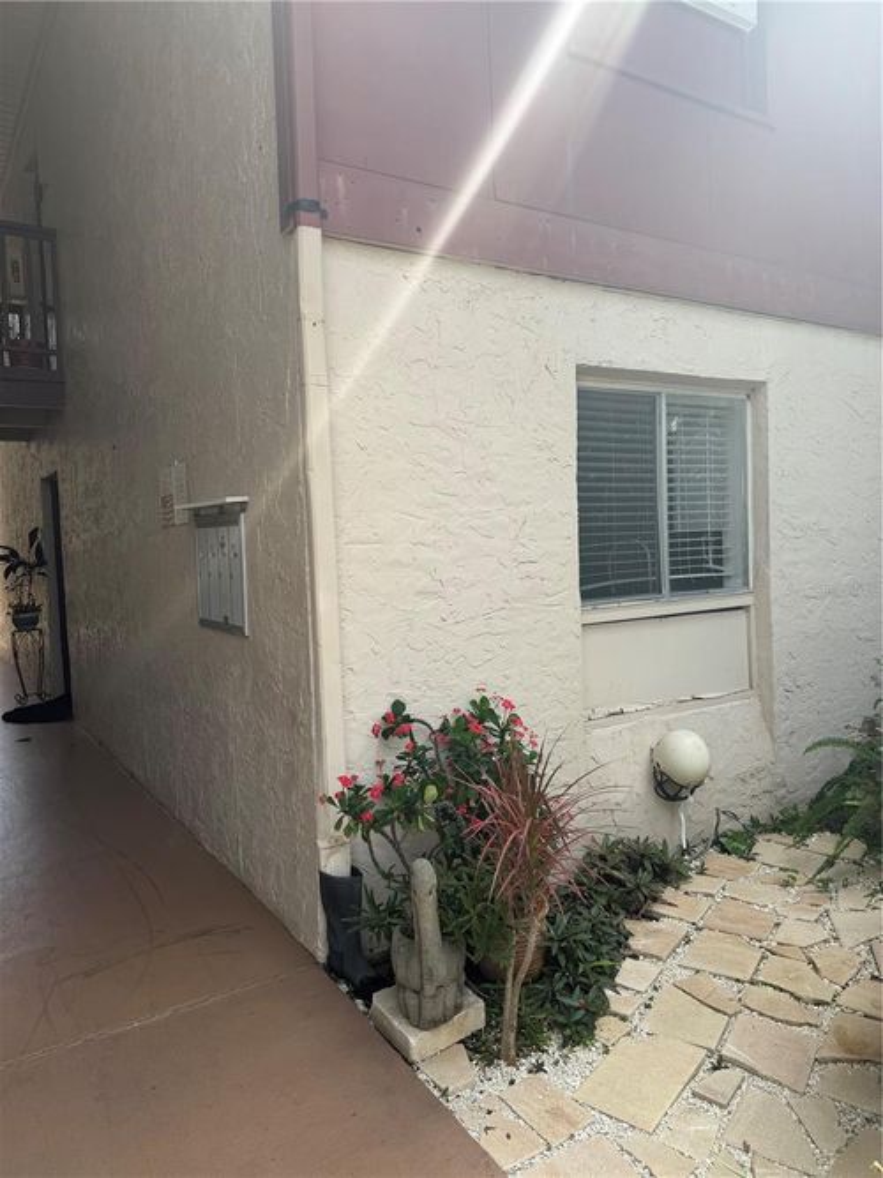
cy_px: 589
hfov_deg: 56.8
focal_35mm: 24
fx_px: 817
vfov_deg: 71.6
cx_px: 442
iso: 80
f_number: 1.78
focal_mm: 6.76
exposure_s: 1/1653
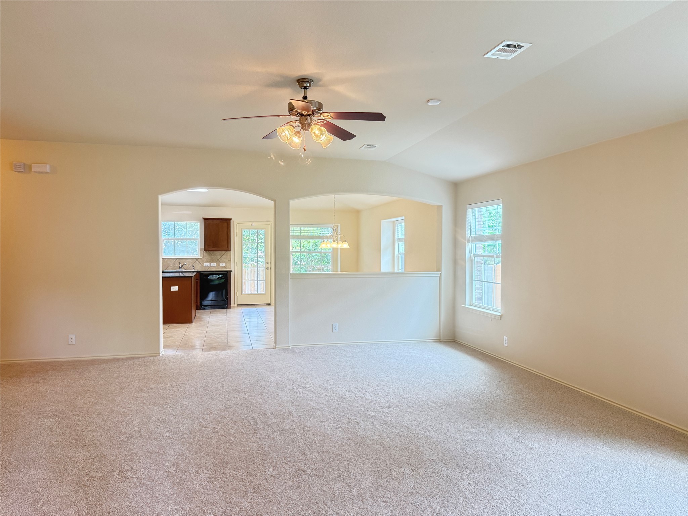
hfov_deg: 71.6
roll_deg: -0.3
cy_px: 258
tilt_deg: -1.3
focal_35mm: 24
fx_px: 477
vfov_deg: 56.8
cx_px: 344
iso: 400
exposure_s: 1/120
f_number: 1.78
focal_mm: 6.76
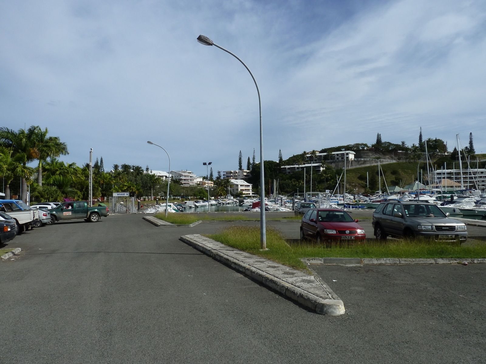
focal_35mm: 25
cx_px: 243
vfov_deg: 54.9
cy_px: 182
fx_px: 351
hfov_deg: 69.4
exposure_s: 1/640
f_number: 5.6
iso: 80
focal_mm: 4.1
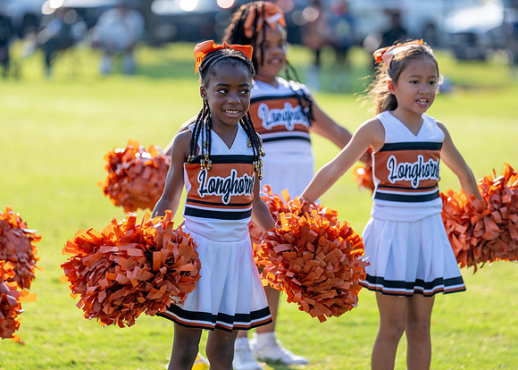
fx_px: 2786
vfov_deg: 7.6
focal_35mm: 189
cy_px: 168
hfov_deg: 10.6
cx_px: 264
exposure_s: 1/2500
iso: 200
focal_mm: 162
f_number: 2.8
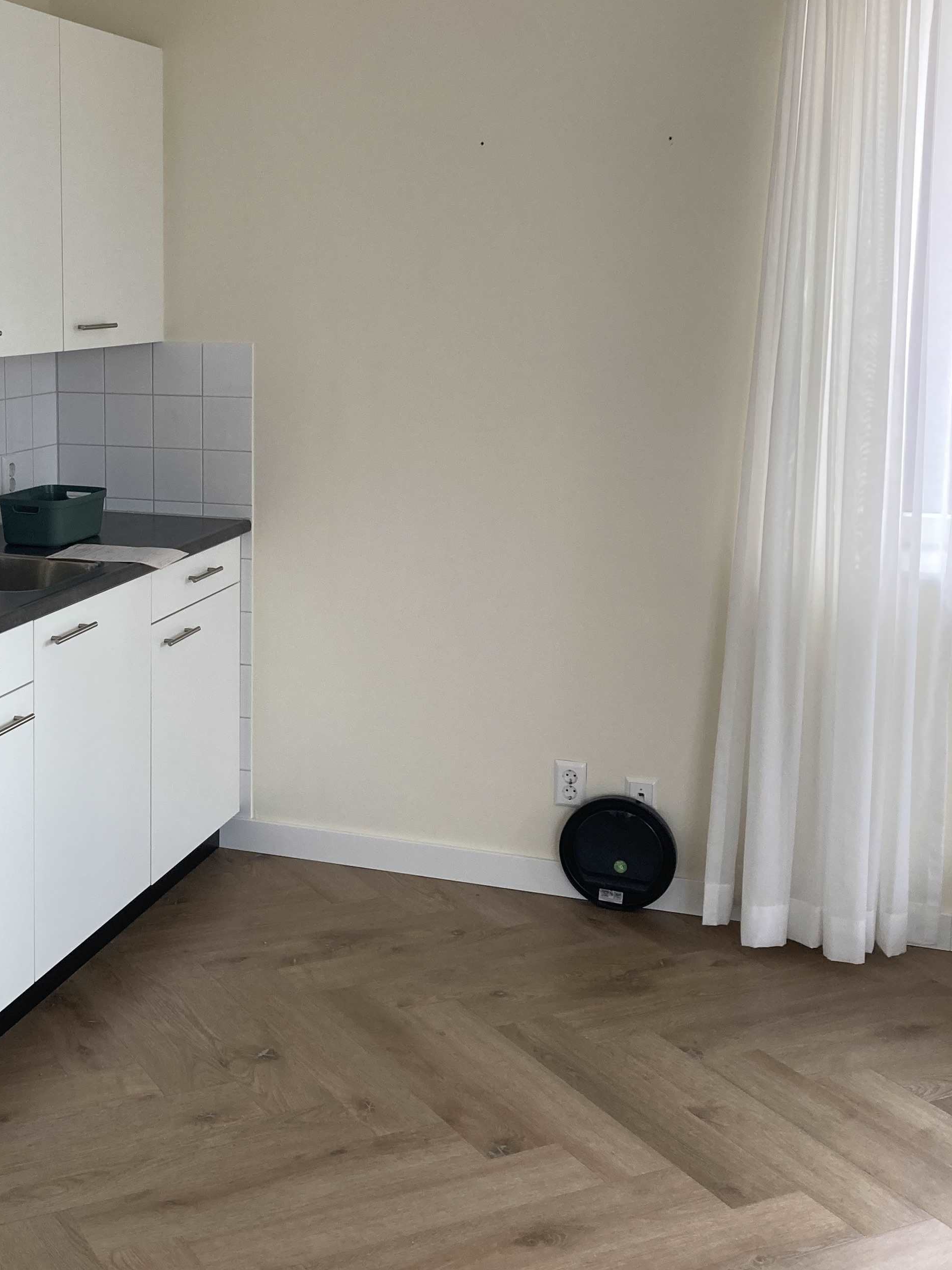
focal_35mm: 45
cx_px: 196
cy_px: 509
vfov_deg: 41.9
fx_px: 1650
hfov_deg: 31.4
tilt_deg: -6.0
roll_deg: +0.0
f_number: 1.8
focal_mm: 3.99
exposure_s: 1/121
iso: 50
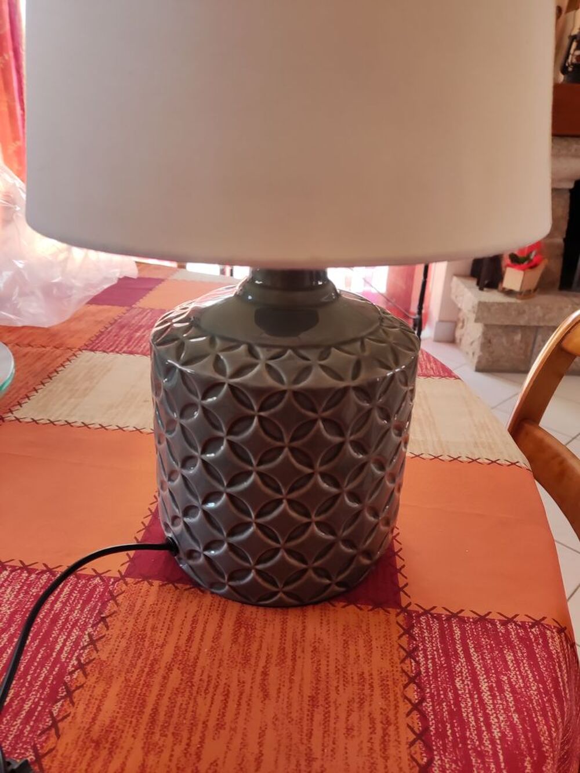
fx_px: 581
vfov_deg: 67.3
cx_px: 290
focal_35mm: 26
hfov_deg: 53.1
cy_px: 386
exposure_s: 1/50
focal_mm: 4.74
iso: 103
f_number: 1.79
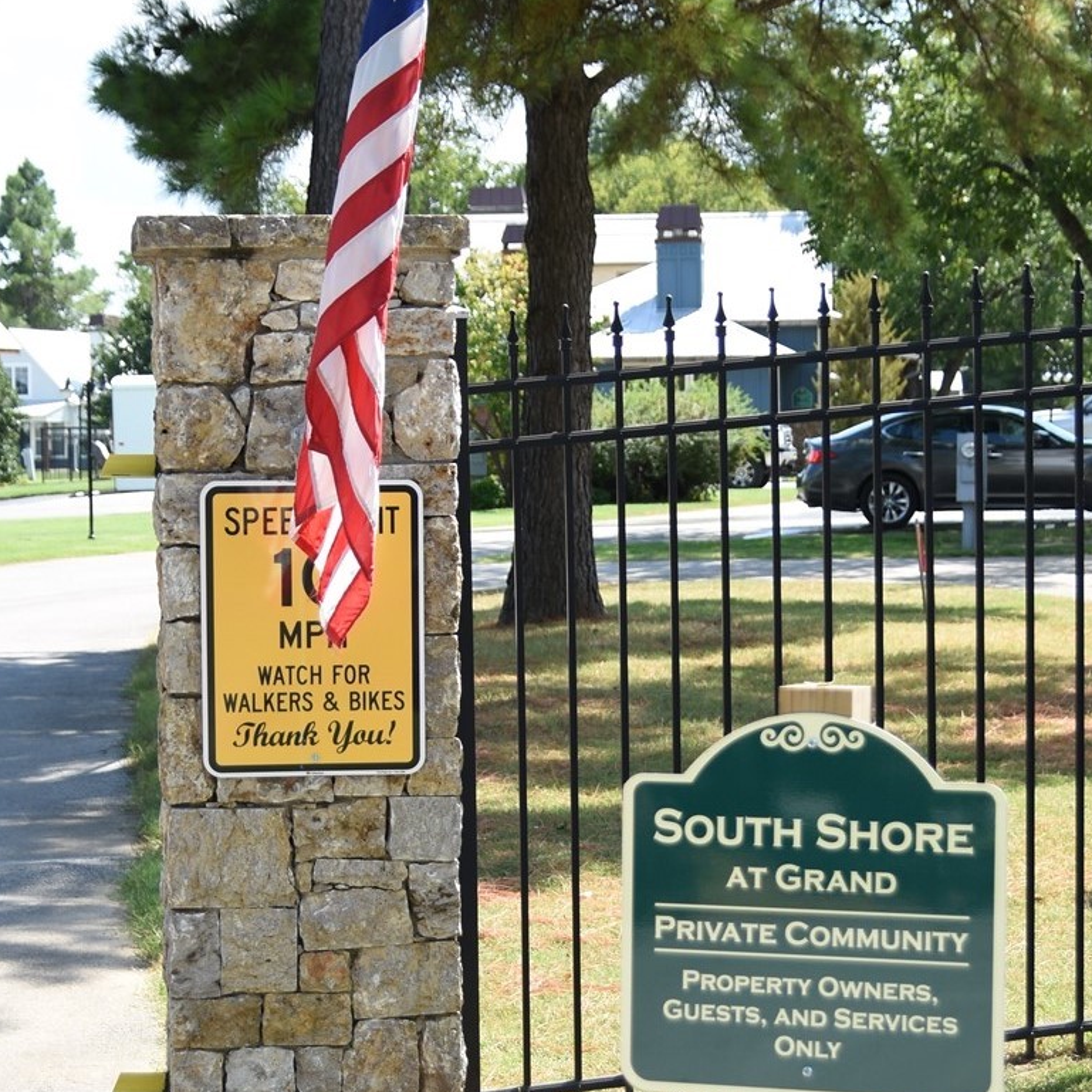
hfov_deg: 19.1
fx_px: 3252
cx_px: 482
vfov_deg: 19.0
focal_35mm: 91
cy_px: 692
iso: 100
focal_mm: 27
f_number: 3.2
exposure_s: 1/640
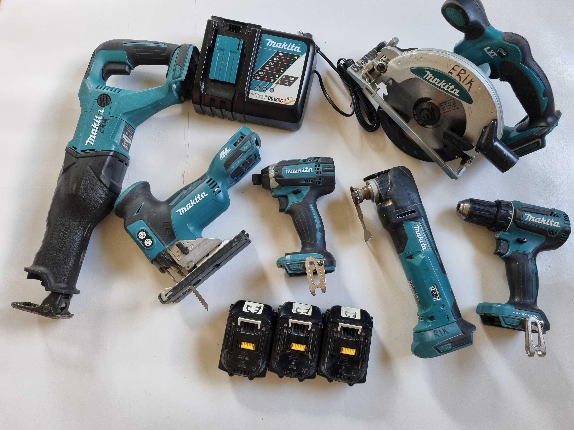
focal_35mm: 26
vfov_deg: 53.1
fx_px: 431
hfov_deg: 67.3
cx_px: 287
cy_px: 215
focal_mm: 5.4
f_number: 1.8
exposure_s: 1/100
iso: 200
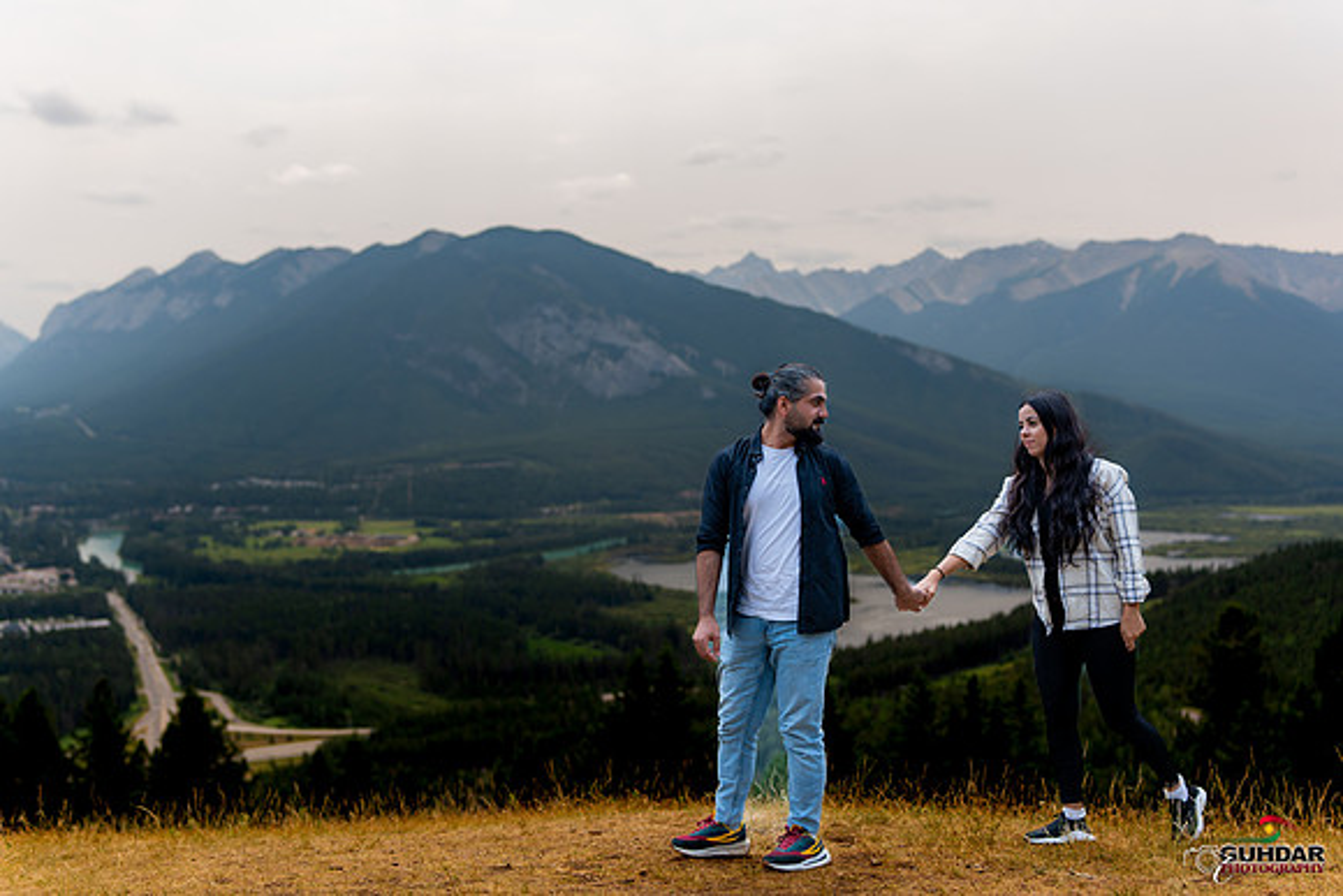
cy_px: 448
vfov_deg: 37.9
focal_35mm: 35
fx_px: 1306
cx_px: 672
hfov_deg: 54.4
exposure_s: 1/5000
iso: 200
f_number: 2
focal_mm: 35
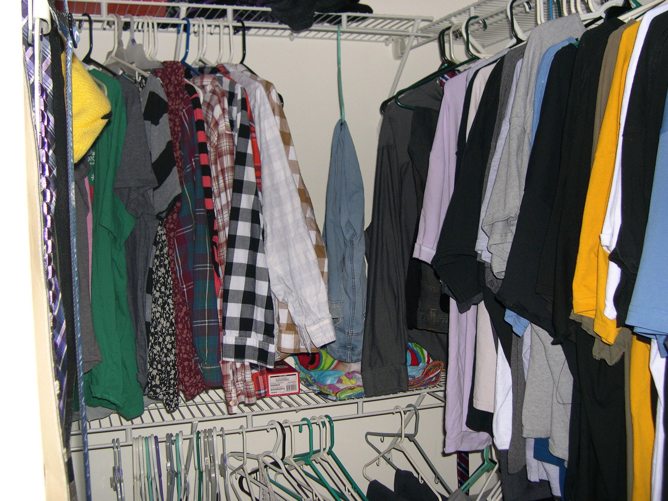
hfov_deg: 49.0
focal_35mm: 38
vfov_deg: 37.7
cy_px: 250
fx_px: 733
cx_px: 334
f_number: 2.8
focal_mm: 8
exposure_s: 1/60
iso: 100
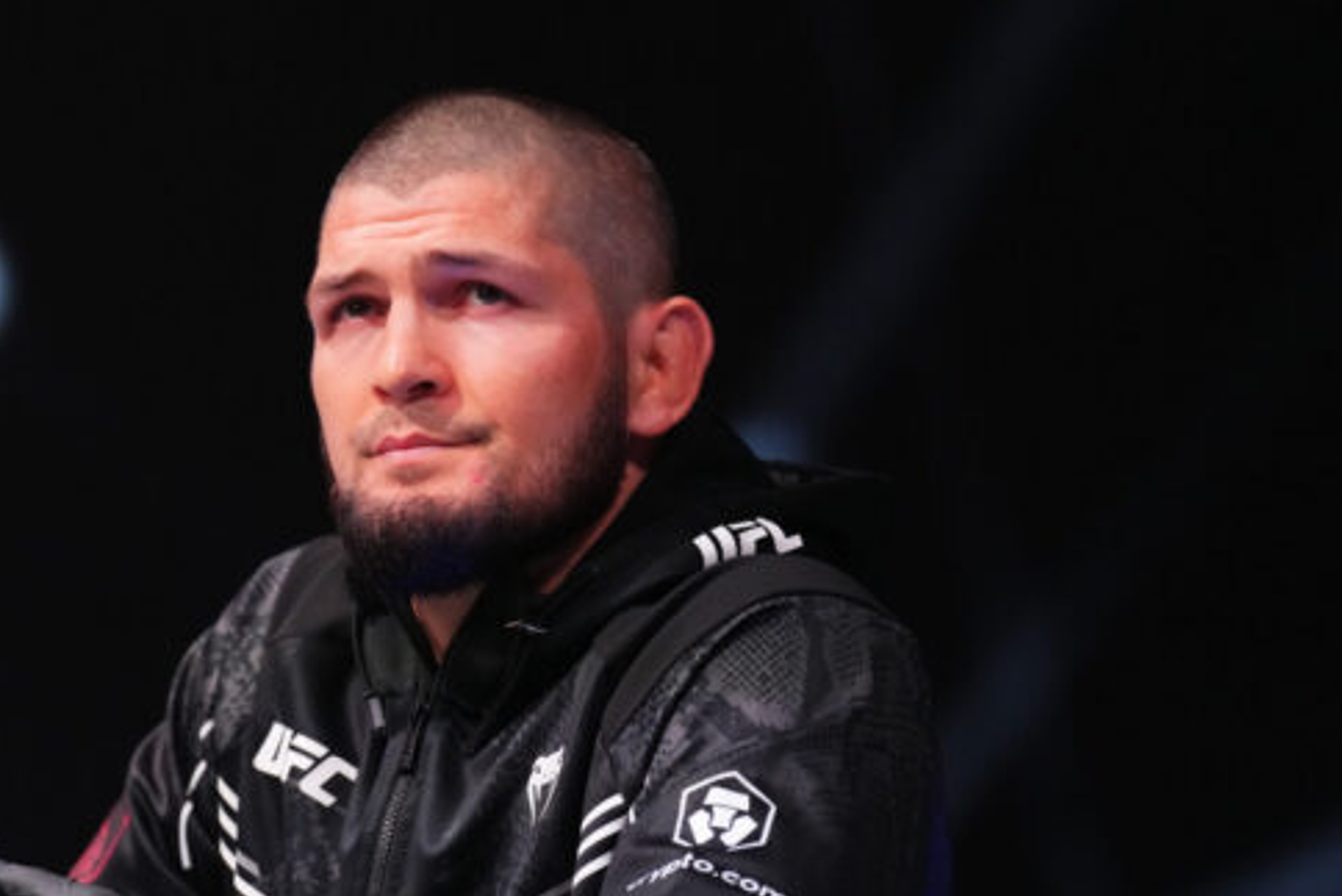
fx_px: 8651
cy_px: 602
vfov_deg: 5.9
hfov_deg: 8.9
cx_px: 420
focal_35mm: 232
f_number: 3.2
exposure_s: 1/1250
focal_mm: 165
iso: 3200
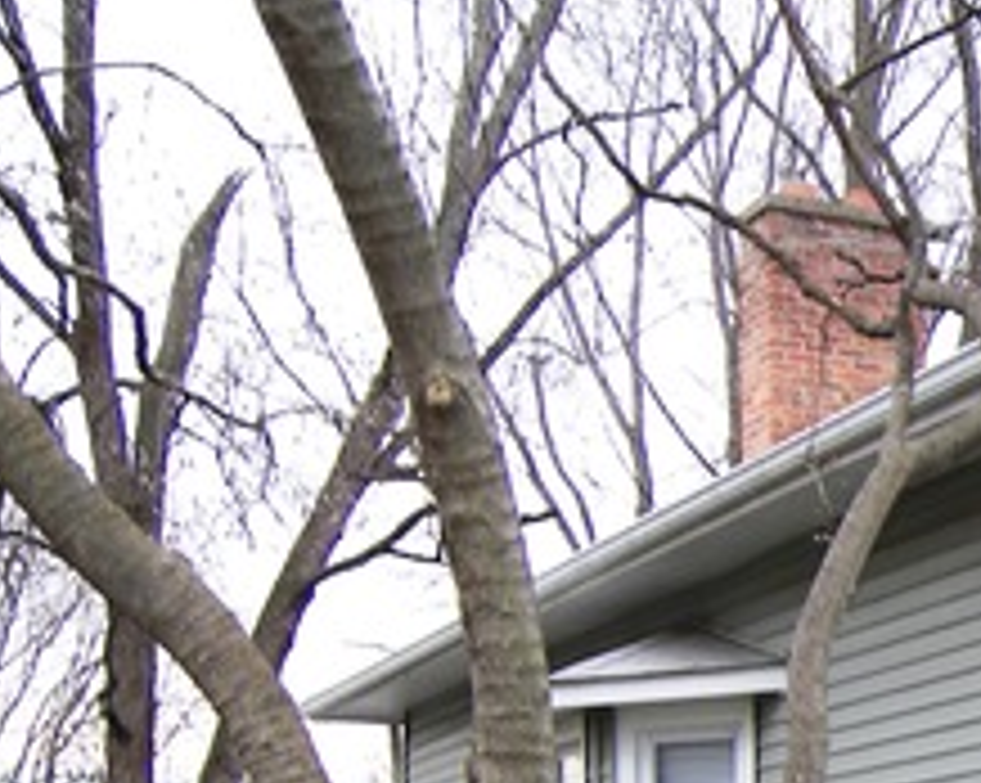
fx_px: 2495
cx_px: 1413
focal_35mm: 86
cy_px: 976
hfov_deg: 19.7
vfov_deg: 16.9
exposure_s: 1/30
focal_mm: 6.3
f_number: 3.2
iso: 50
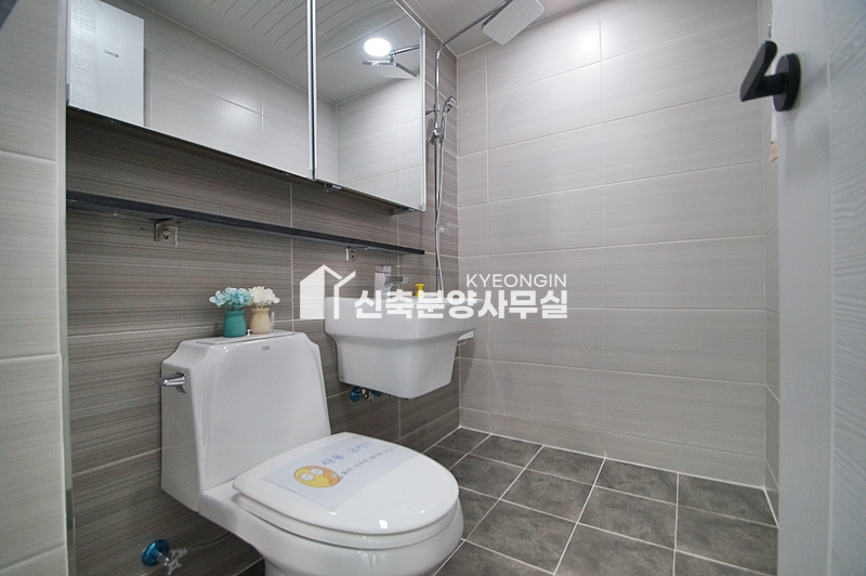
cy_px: 288
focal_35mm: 15
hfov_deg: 100.4
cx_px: 433
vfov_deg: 77.2
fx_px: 361
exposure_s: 1/125
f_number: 4
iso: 800
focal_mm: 10
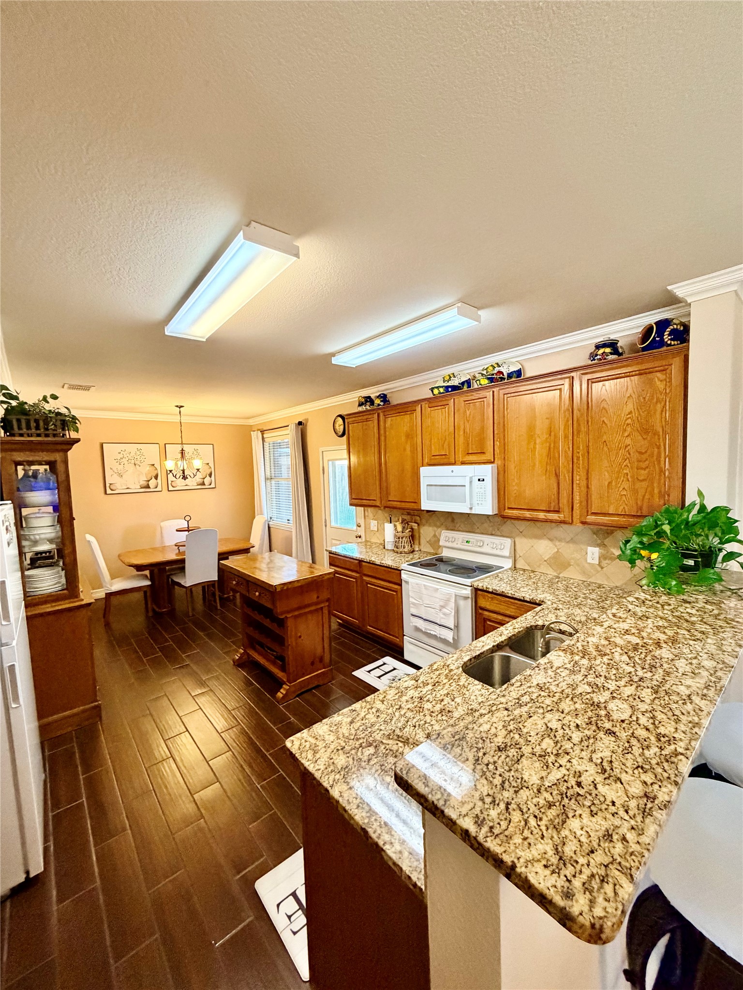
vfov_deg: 102.1
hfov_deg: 85.7
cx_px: 372
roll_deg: +1.9
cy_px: 495
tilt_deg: -2.7
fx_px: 401
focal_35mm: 14
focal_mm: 2.22
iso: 400
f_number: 2.2
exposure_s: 1/60
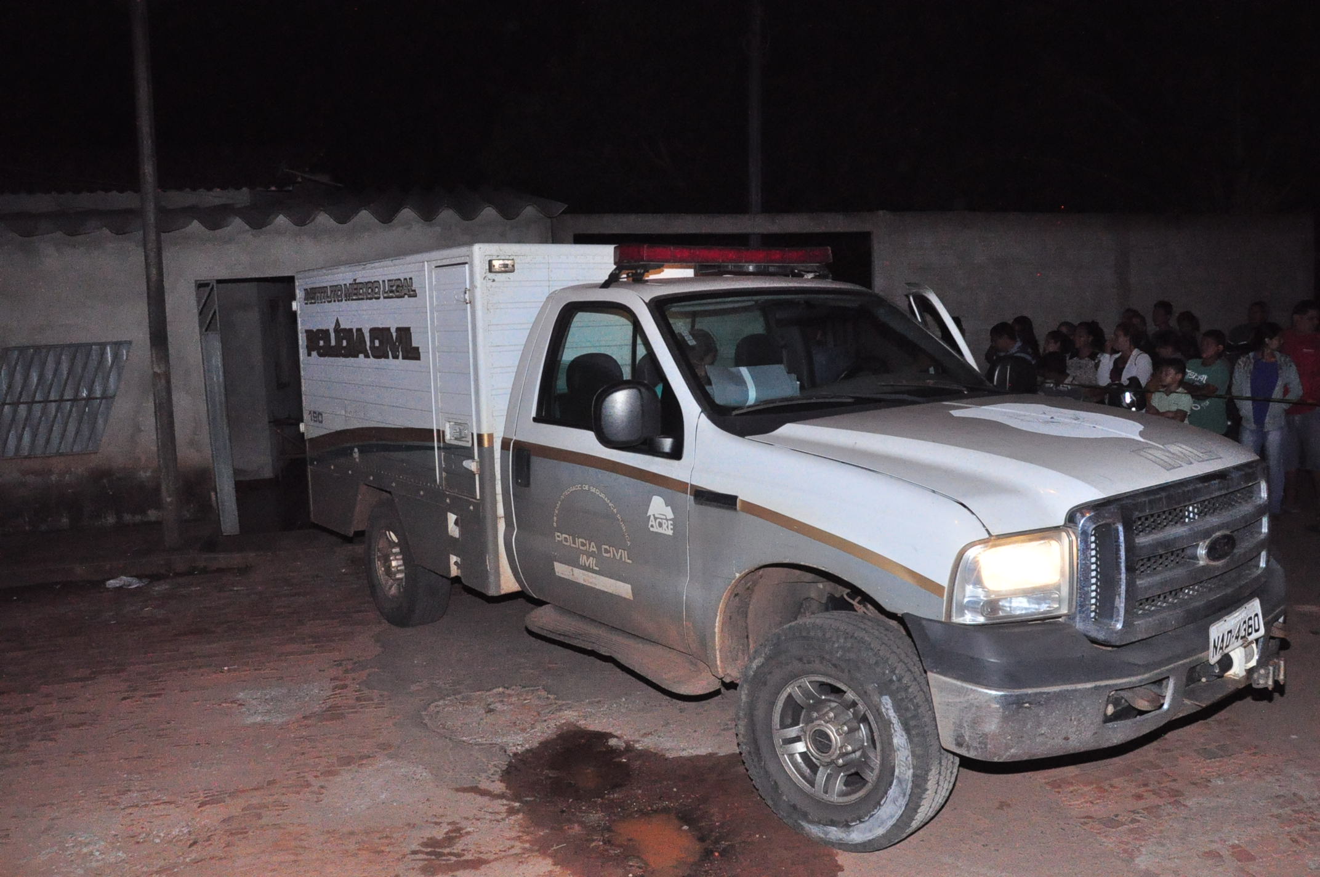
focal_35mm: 27
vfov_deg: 47.8
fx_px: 989
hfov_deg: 67.4
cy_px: 438
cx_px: 660
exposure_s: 1/200
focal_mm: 18
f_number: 8
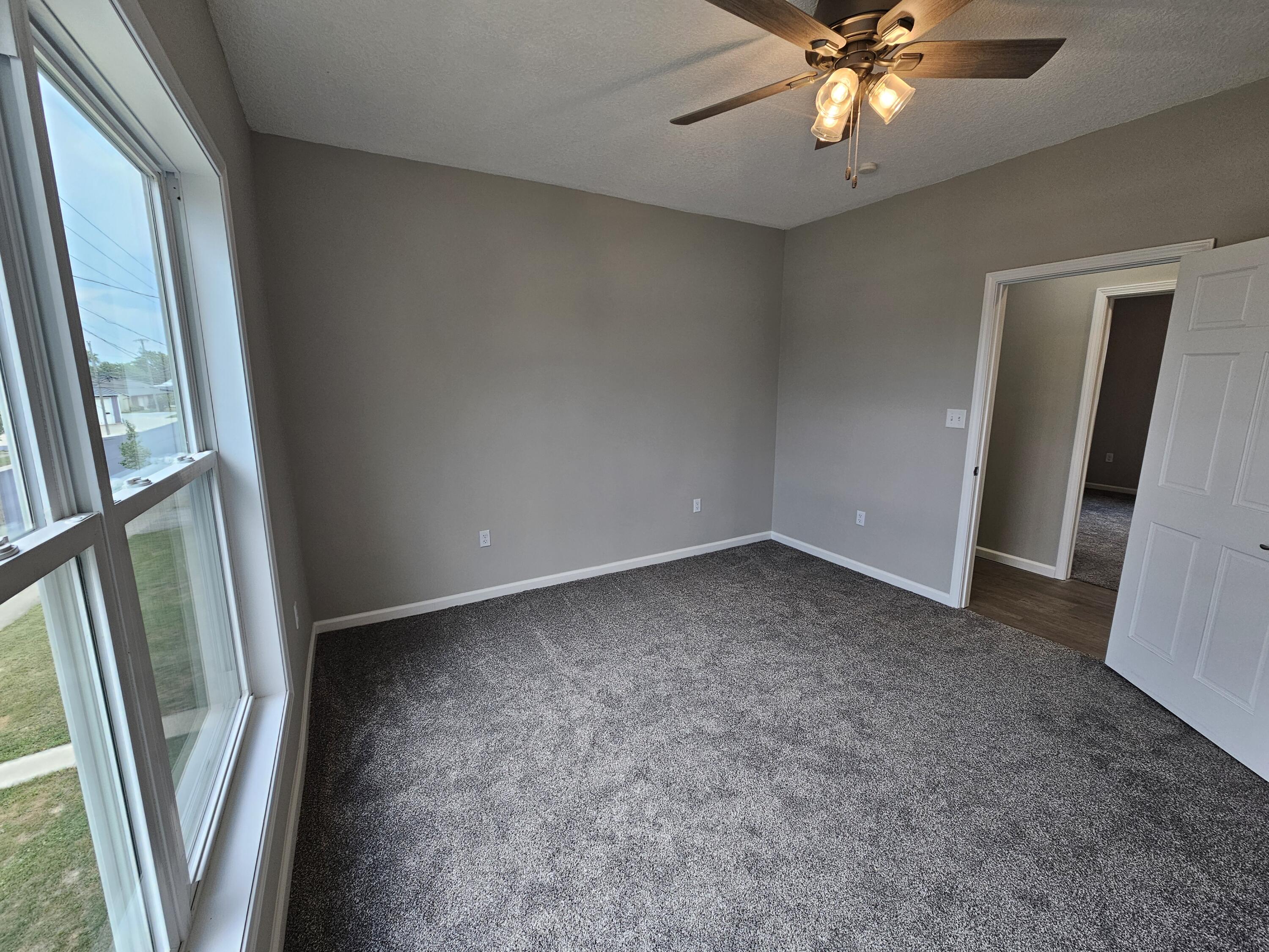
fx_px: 477
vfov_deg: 89.9
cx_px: 634
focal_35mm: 13
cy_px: 476
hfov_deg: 106.2
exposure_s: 1/60
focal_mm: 2.2
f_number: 2.2
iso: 64
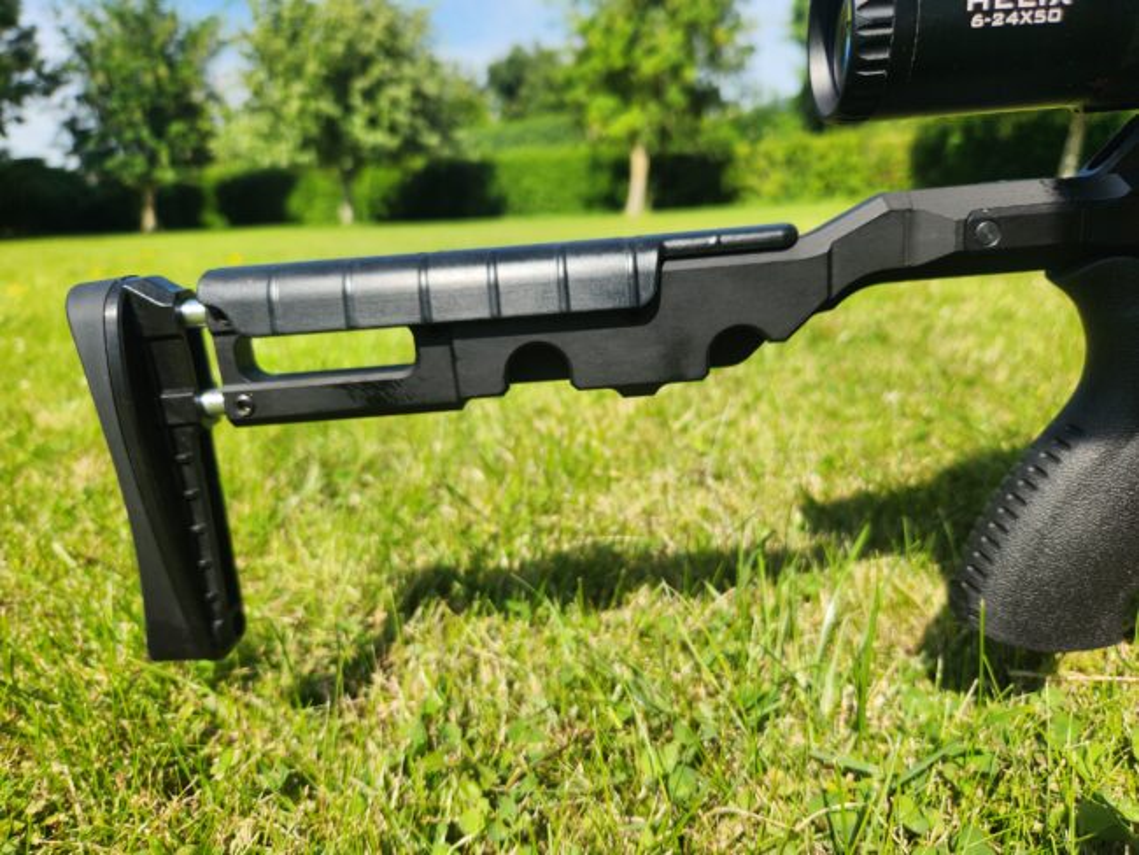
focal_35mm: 23
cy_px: 428
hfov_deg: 73.9
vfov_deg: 58.9
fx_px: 757
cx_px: 570
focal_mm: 5.4
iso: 20
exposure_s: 1/1033
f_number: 1.8
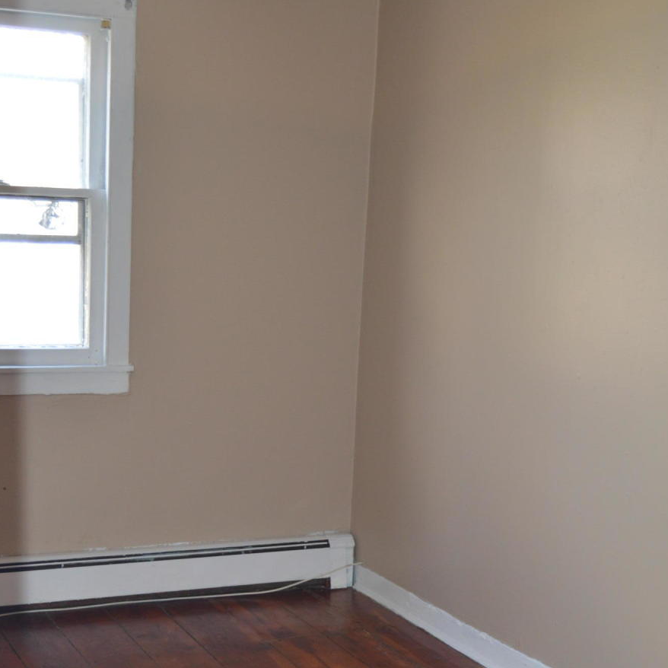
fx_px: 1266
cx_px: 381
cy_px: 559
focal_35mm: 58
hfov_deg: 29.5
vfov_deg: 28.7
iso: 400
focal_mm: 20
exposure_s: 1/60
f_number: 3.5
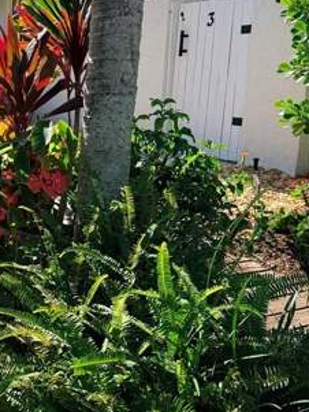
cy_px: 201
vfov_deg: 37.5
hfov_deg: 26.7
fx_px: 607
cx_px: -15
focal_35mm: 51
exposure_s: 1/4673
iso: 100
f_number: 1.78
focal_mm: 6.76
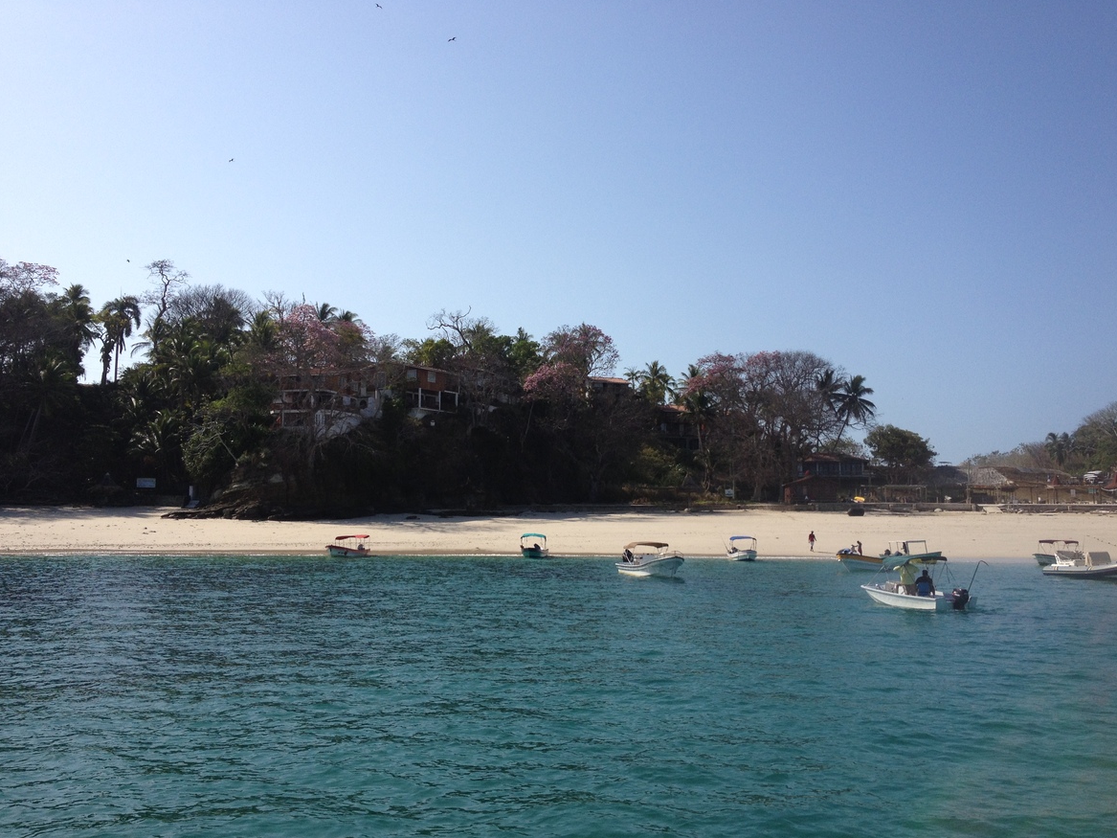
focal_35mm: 36
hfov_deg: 51.4
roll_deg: +0.2
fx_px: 1162
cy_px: 424
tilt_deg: +1.0
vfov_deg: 39.6
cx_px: 569
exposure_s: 1/2632
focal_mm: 4.28
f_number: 2.4
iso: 50
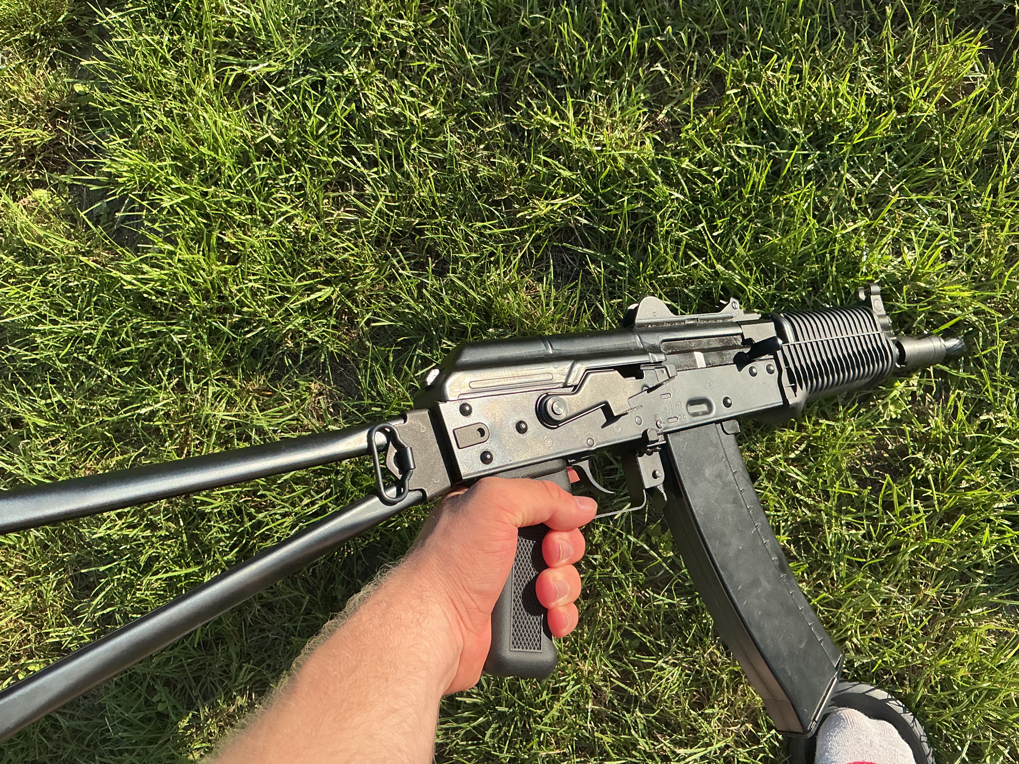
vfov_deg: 48.2
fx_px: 854
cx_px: 510
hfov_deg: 61.7
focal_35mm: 29
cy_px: 382
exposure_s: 1/816
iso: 25
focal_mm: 3
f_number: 1.8
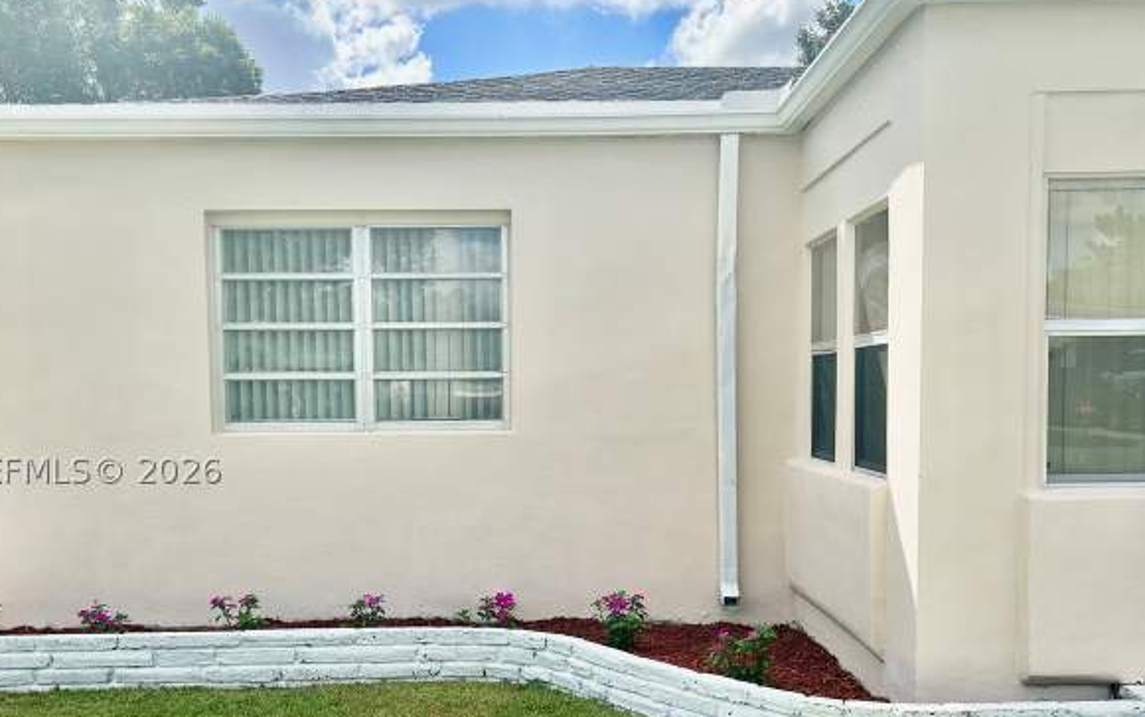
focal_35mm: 38
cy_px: 470
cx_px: 523
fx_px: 1186
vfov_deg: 33.4
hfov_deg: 51.5
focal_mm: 5.7
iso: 50
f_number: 1.5
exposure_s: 1/3831
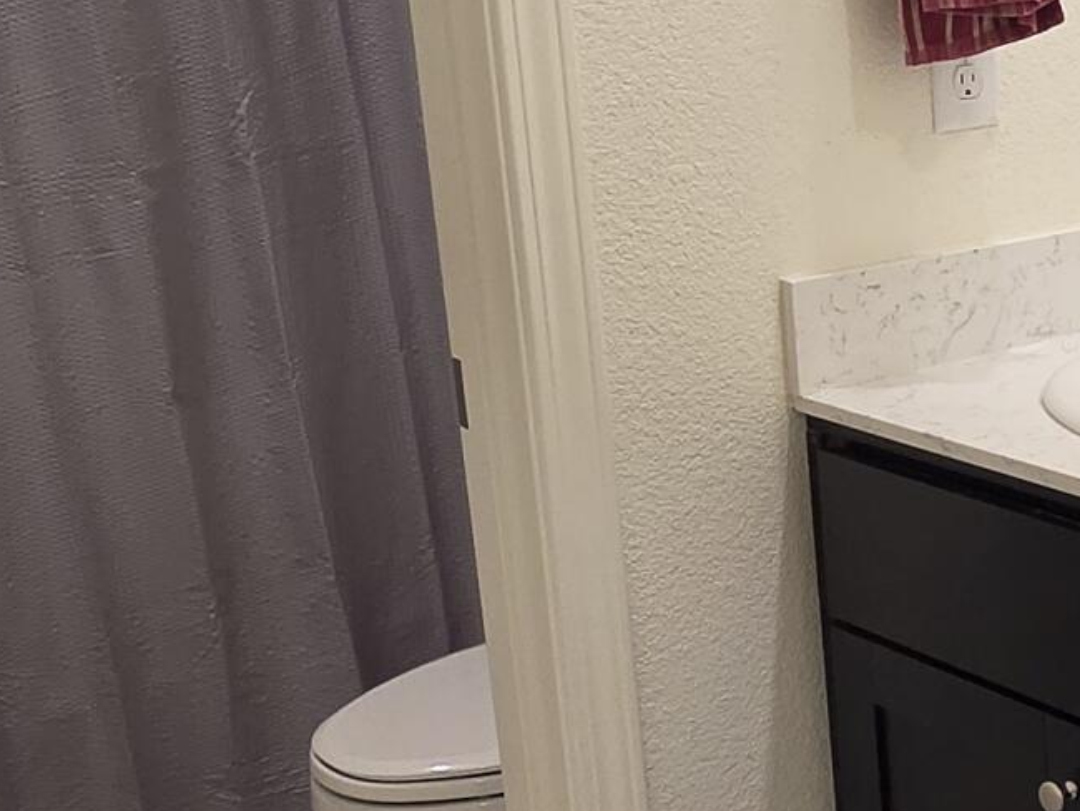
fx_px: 1873
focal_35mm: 60
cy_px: 509
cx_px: 1166
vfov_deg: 24.4
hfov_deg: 29.3
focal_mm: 2.2
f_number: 2.2
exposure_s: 1/120
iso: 320
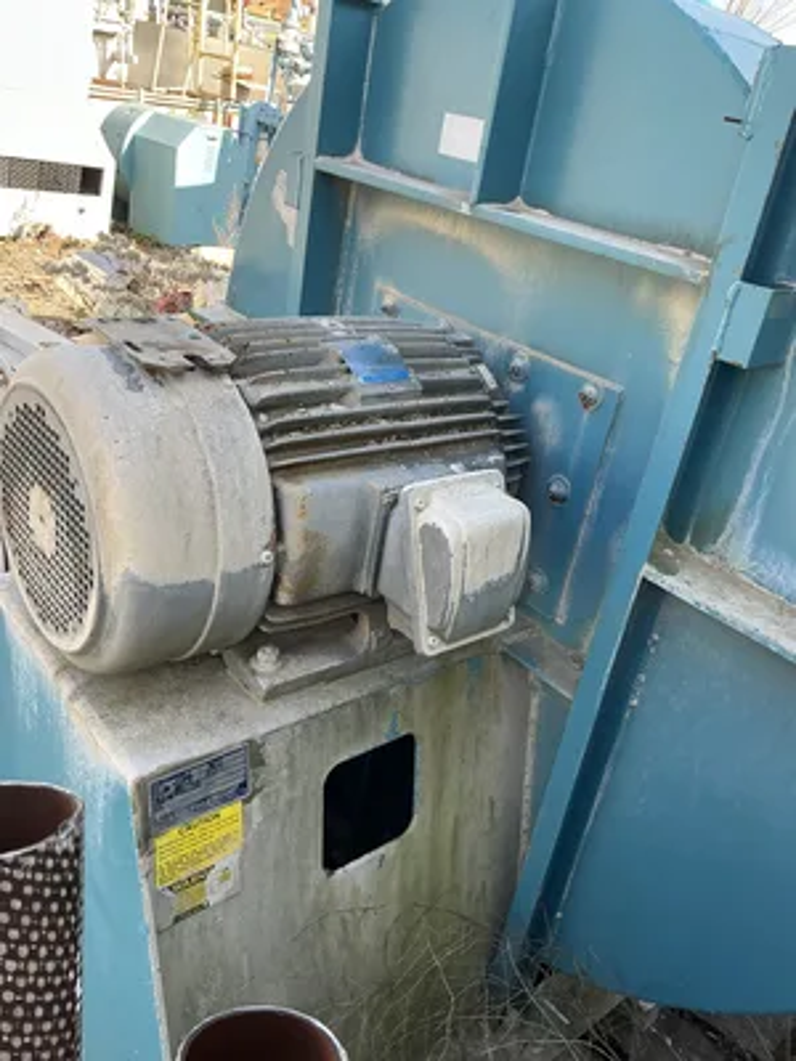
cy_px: 530
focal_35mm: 28
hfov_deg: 49.7
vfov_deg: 63.4
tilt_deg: -26.1
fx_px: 858
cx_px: 398
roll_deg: -8.0
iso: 16
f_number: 1.8
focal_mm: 3
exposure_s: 1/133
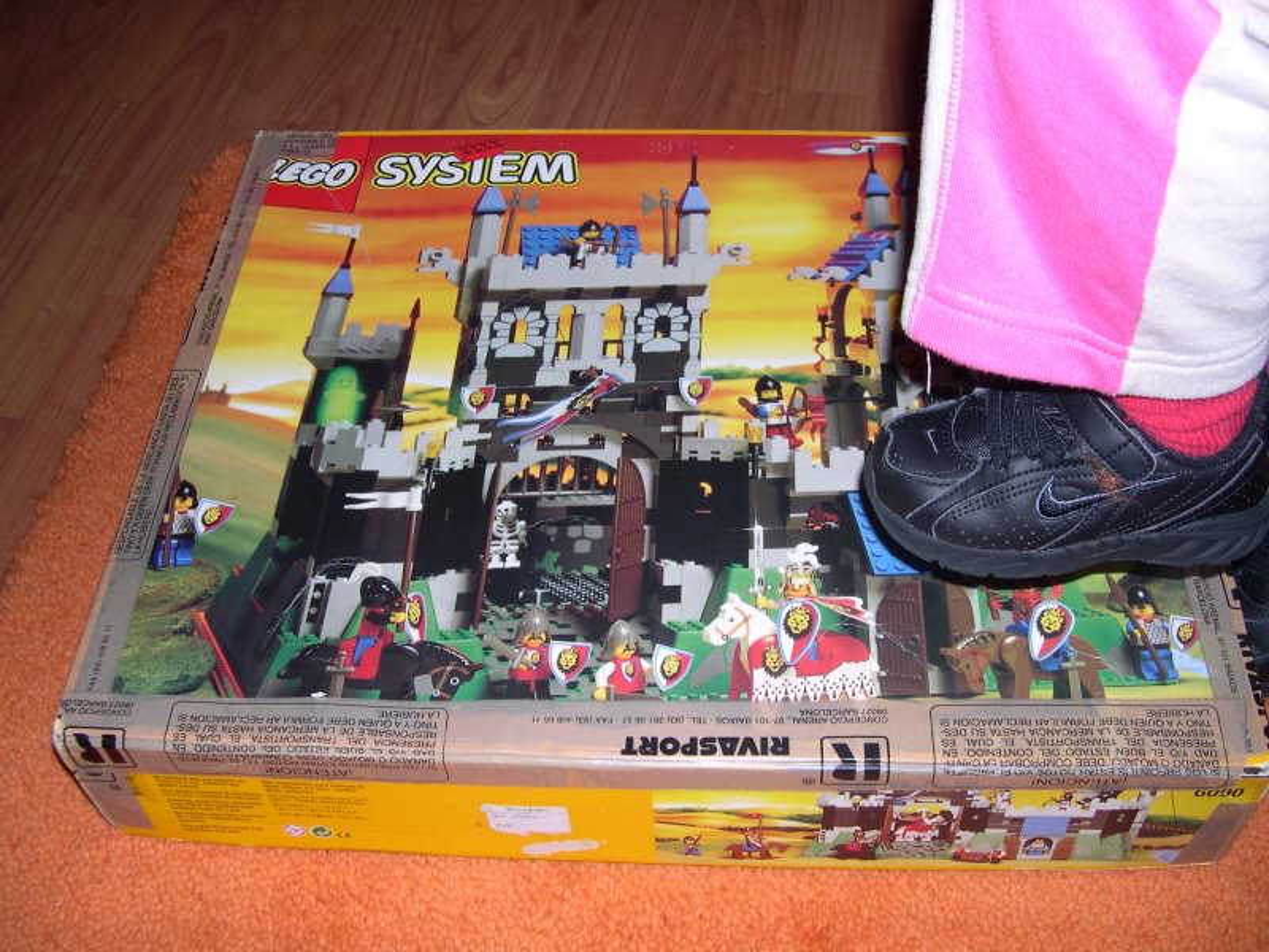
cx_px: 634
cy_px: 476
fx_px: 1393
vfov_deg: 37.7
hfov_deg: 49.0
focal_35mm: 38
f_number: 2.8
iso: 100
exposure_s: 1/60
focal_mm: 8
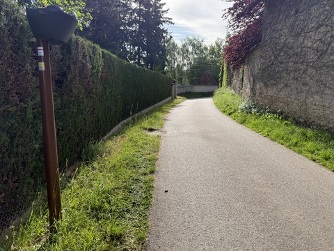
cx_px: 164
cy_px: 122
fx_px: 241
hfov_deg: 69.4
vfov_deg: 54.9
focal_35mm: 25
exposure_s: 1/3145
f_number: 1.78
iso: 100
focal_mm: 6.76
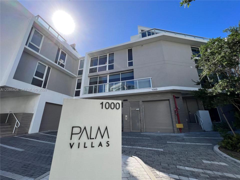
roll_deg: +0.2
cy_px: 90
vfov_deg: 89.9
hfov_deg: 106.2
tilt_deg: +18.4
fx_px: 90
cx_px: 120
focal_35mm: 13
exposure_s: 1/1553
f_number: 1.8
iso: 32
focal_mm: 1.57
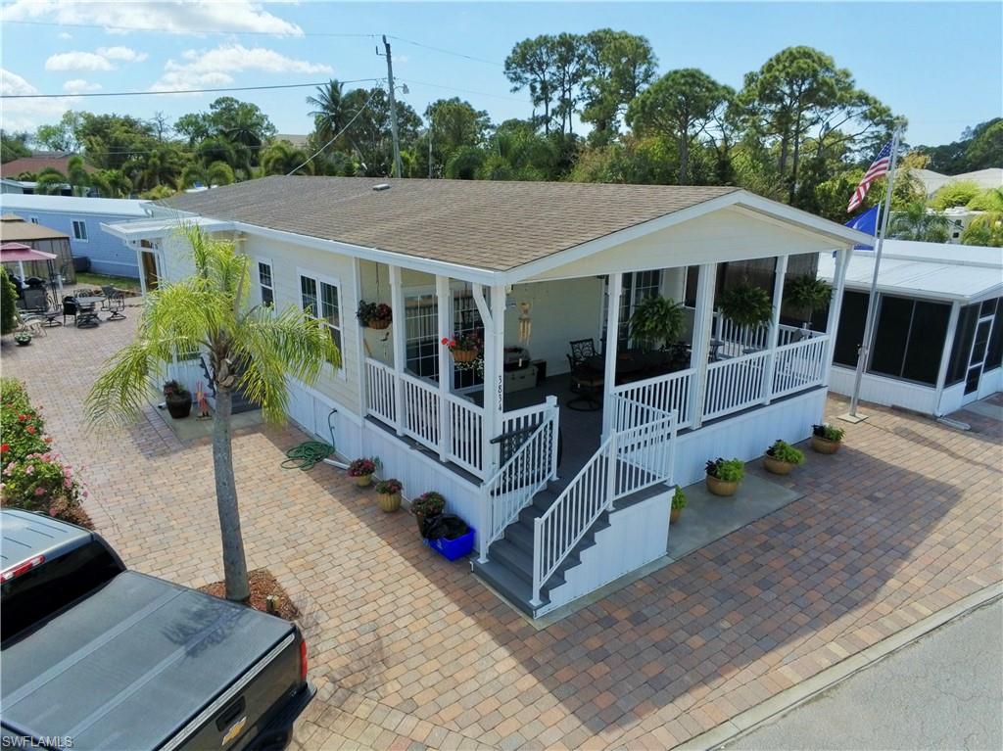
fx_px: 666
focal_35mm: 23
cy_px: 376
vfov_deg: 58.8
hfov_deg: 74.0
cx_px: 502
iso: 100
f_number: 2.4
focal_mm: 4
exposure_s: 1/914
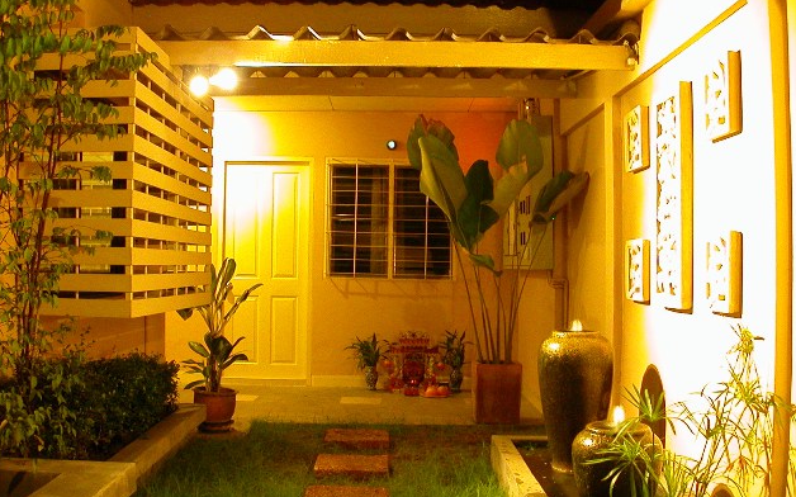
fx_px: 867
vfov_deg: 32.0
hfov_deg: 49.3
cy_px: 260
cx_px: 394
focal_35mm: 40
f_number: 2.7
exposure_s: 1/1.6
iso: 400
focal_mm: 5.6
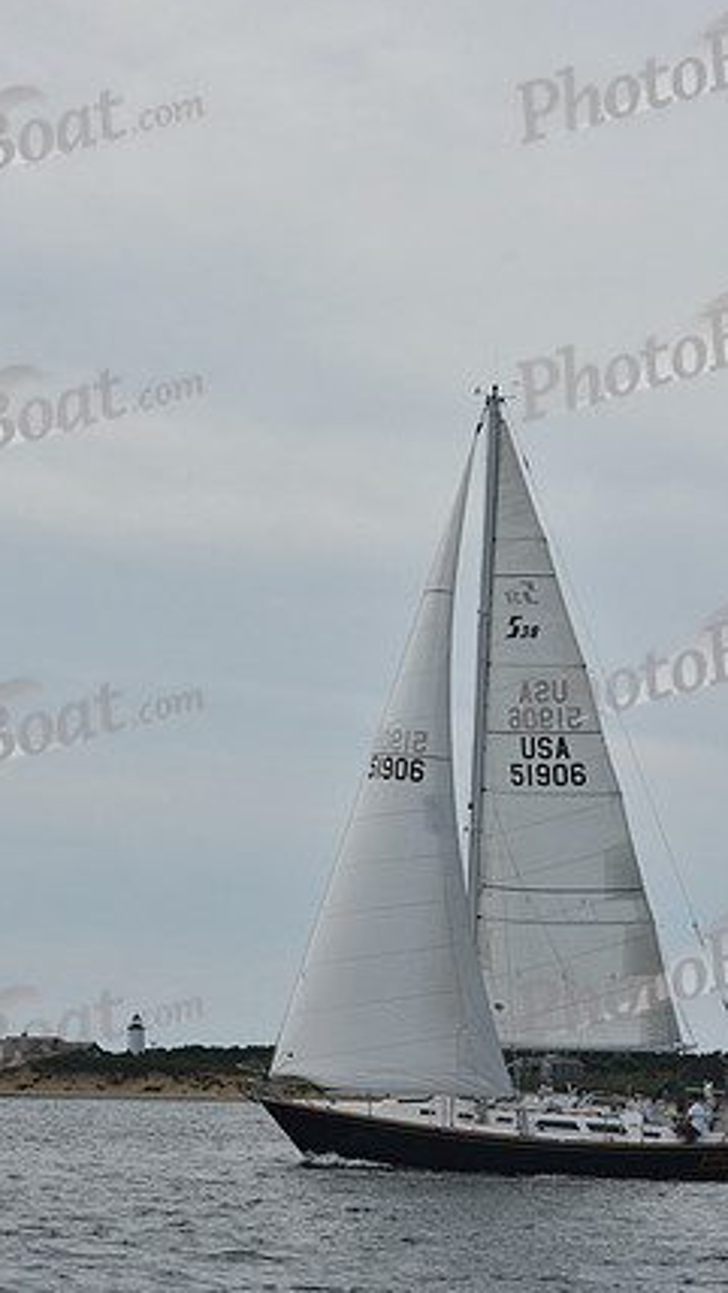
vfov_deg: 15.9
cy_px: 544
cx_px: 361
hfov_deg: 9.0
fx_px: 4629
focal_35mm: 135
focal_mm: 95
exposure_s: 1/1000
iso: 320
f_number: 9
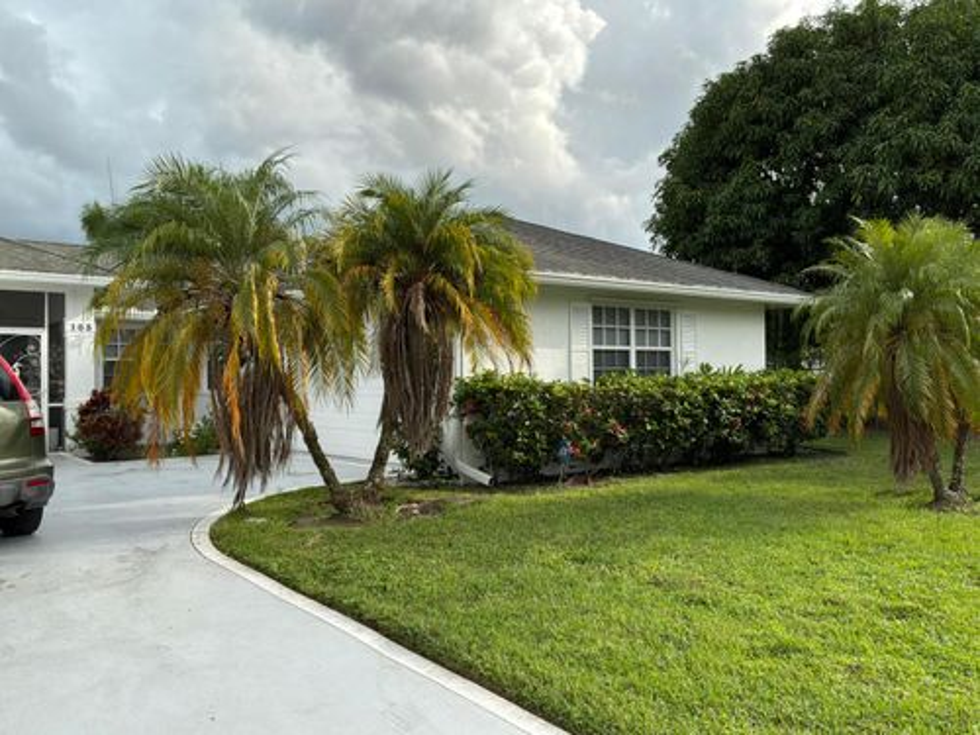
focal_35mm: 28
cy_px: 368
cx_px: 490
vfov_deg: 49.7
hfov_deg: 63.4
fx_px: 793
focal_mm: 3
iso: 25
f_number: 1.8
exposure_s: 1/792
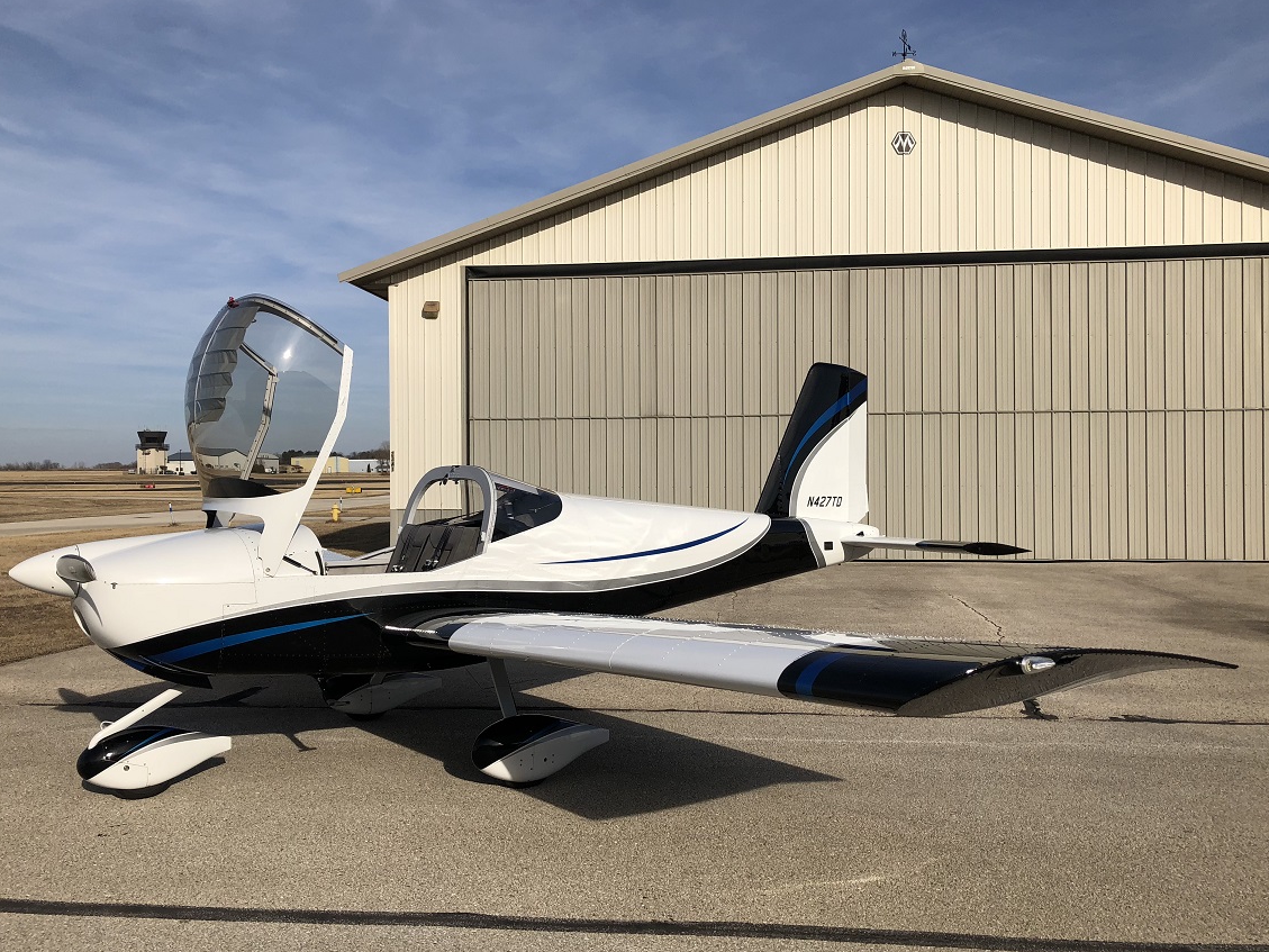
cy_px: 481
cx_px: 620
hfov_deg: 60.0
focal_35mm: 30
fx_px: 1100
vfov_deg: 46.8
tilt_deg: +1.0
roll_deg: +0.1
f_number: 1.8
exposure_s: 1/4000
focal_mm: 3.99
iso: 20
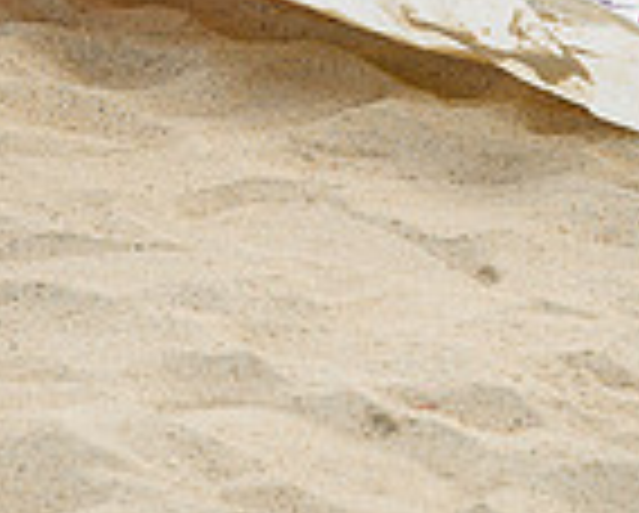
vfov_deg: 5.3
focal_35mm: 290
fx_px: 5492
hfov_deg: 6.6
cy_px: -302
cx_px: 109
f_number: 6.3
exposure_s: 1/320
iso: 160
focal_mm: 65
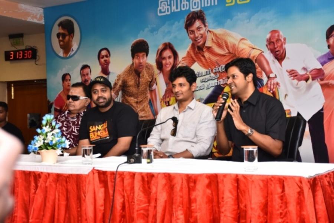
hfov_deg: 35.1
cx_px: 167
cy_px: 112
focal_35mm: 57
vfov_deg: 23.8
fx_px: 529
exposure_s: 1/125
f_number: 5
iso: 640
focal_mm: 38
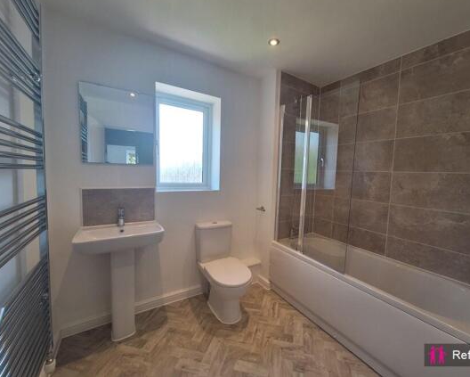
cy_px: 183
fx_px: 195
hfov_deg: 100.4
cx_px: 256
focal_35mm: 14
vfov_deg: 88.0
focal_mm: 1.74
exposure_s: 1/50
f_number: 2.2
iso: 64
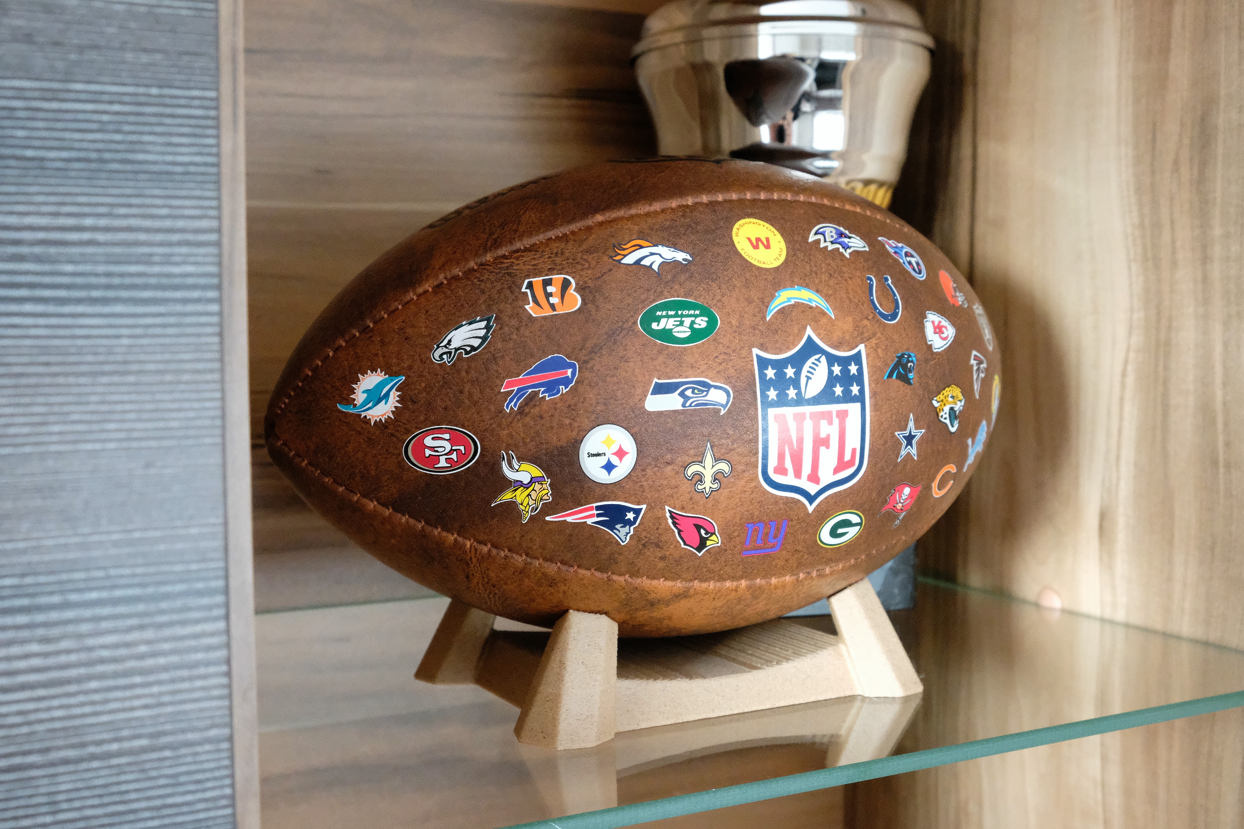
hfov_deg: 50.7
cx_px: 622
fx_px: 1313
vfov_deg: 35.1
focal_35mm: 38
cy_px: 414
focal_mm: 25.4
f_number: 7.1
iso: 10000
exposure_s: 1/125
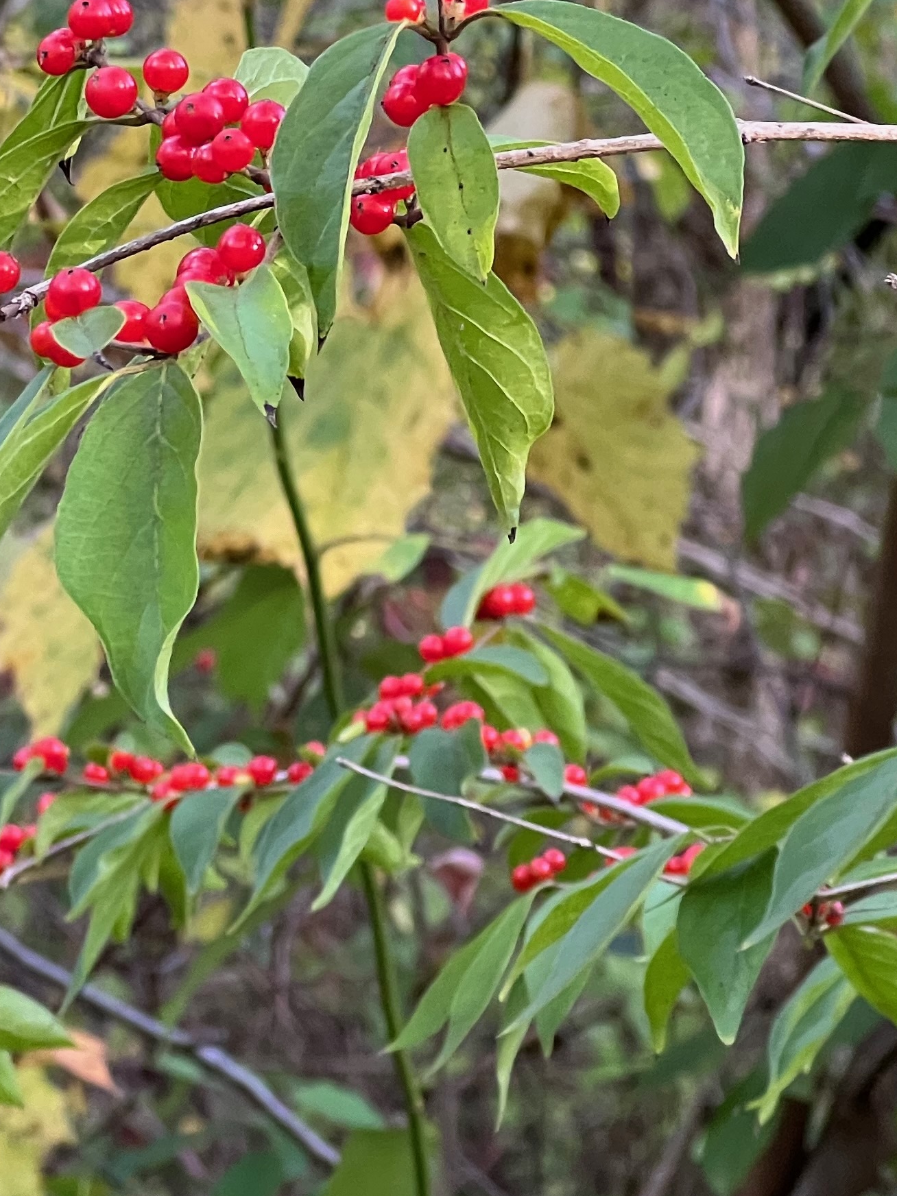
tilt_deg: -2.2
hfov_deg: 8.3
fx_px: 6150
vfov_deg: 11.1
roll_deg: +0.0
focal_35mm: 178
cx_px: -181
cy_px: 333
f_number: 2.8
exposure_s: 1/99
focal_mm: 9
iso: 200
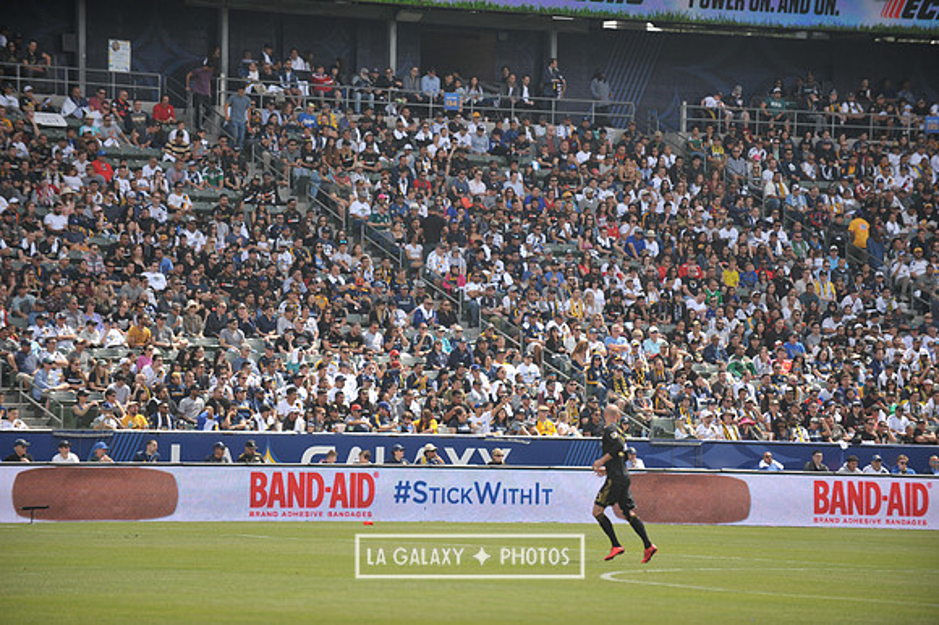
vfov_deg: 6.9
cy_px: 312
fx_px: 5213
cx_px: 470
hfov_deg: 10.3
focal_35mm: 200
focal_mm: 200
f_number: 3.5
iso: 320
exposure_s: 1/2500
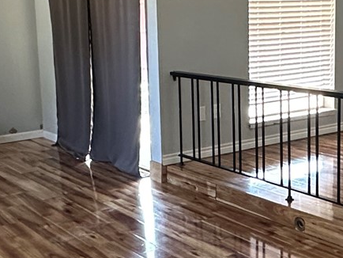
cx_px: 195
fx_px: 654
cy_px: 127
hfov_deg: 29.3
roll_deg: +1.6
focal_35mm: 66
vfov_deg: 22.3
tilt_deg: -10.5
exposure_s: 1/60
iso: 500
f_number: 2.2
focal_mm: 2.22
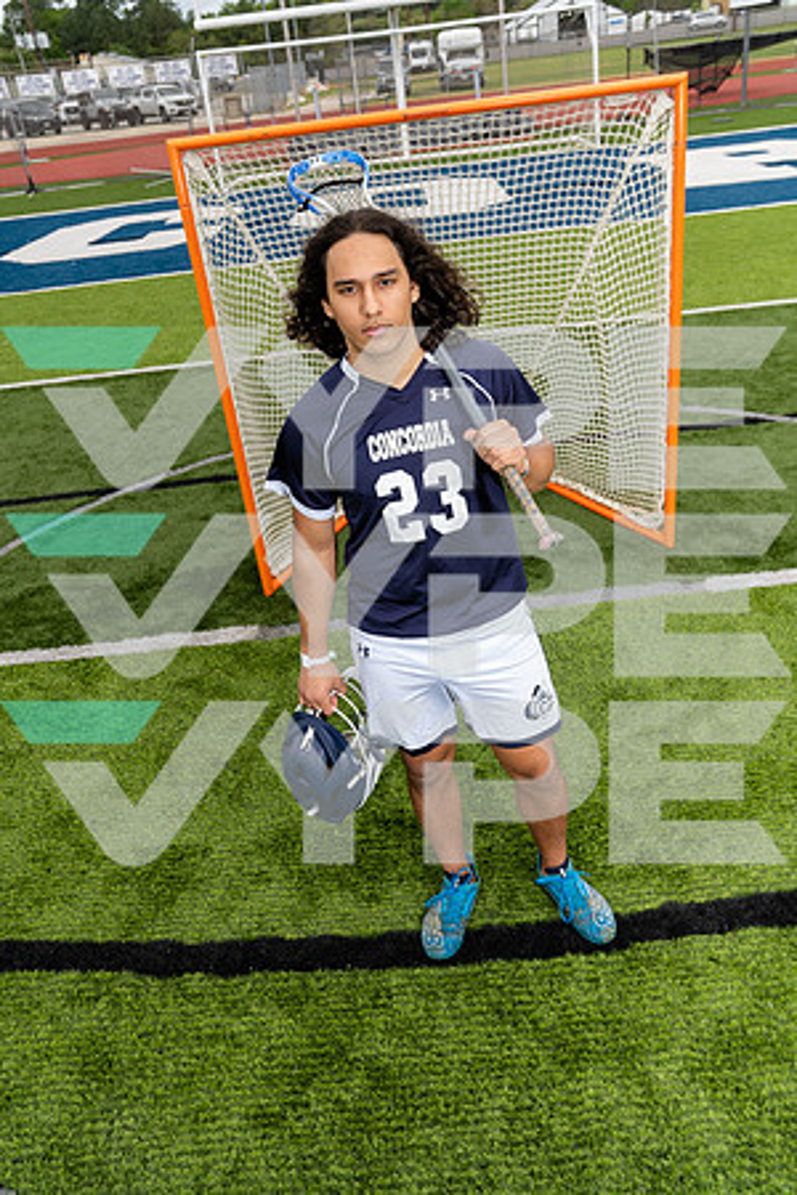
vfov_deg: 60.3
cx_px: 398
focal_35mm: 31
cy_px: 598
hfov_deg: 42.3
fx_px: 1029
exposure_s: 1/250
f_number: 7.1
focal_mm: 31
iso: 250
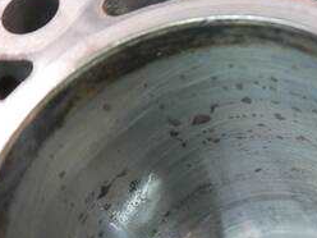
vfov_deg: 24.5
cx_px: 271
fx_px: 531
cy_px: 216
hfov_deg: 32.0
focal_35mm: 58
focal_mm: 15
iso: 2500
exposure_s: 1/60
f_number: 3.6
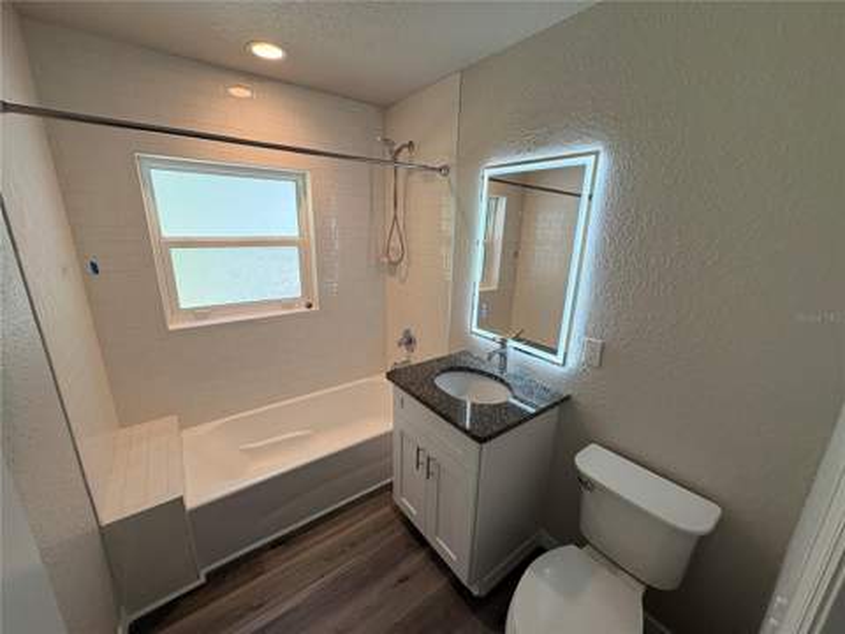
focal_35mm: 14
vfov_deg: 85.7
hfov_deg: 102.1
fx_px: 342
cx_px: 422
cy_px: 317
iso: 100
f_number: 2.2
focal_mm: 2.22
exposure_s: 1/120
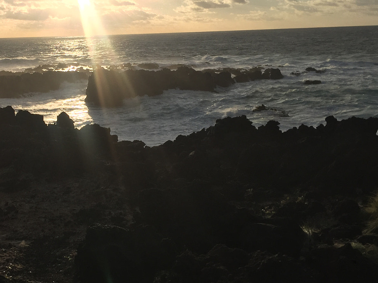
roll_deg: +0.3
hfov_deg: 39.4
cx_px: 97
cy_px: 128
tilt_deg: -10.4
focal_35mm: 47
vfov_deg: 30.9
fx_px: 513
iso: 32
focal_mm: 4.15
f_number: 2.2
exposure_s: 1/6623
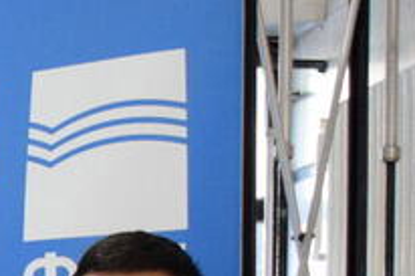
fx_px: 2580
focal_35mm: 224
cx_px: -600
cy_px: 622
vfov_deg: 5.9
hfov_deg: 8.4
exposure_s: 1/60
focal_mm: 30
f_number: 5.6
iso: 3200
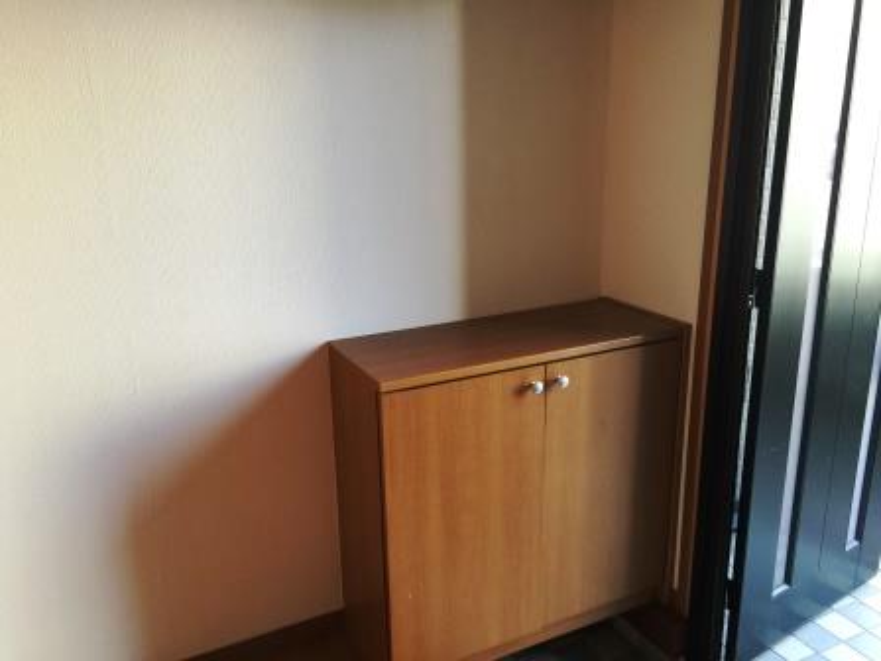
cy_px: 330
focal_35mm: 29
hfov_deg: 61.7
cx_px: 440
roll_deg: -1.2
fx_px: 738
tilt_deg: -14.9
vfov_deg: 48.2
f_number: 2.2
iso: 40
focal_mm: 4.15
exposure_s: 1/30
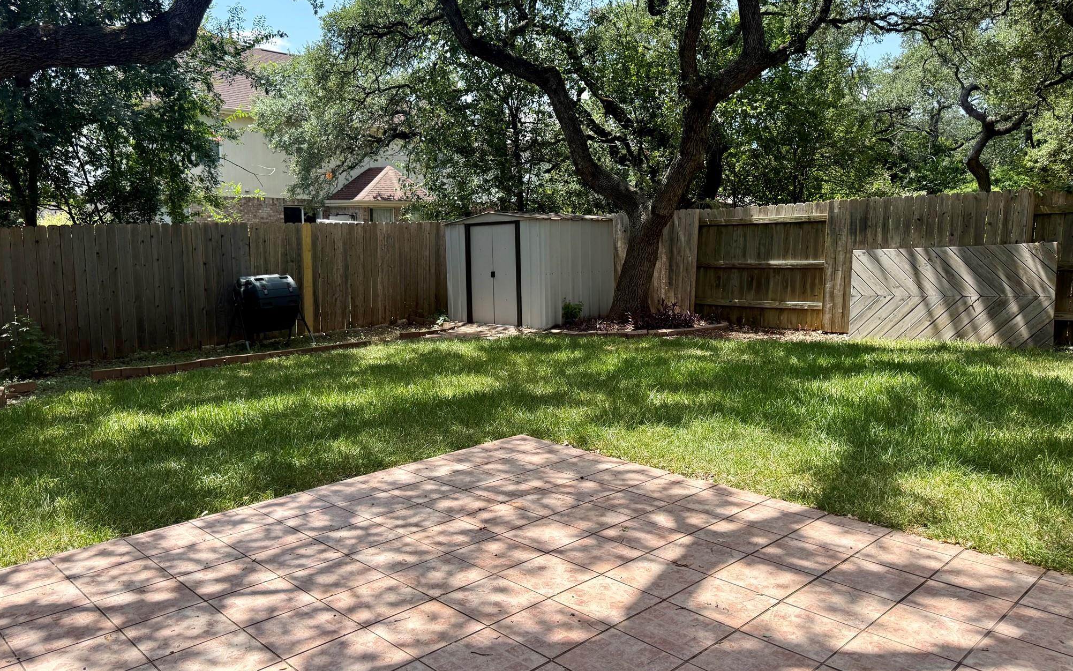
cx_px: 527
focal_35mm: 26
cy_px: 322
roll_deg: +0.4
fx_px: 760
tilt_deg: -7.0
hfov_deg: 70.4
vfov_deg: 47.6
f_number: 1.78
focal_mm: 6.76
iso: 100
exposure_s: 1/2000
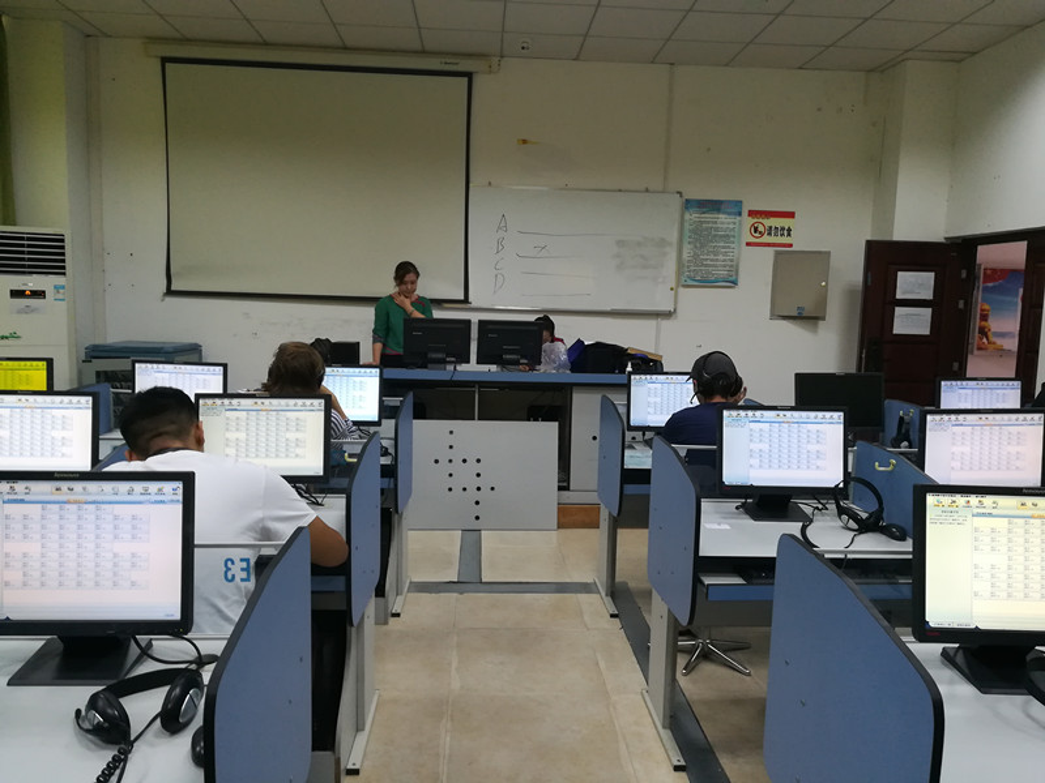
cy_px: 392
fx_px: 785
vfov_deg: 53.1
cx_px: 522
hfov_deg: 67.3
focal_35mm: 26
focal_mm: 3.83
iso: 250
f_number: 2.2
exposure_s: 1/33.3
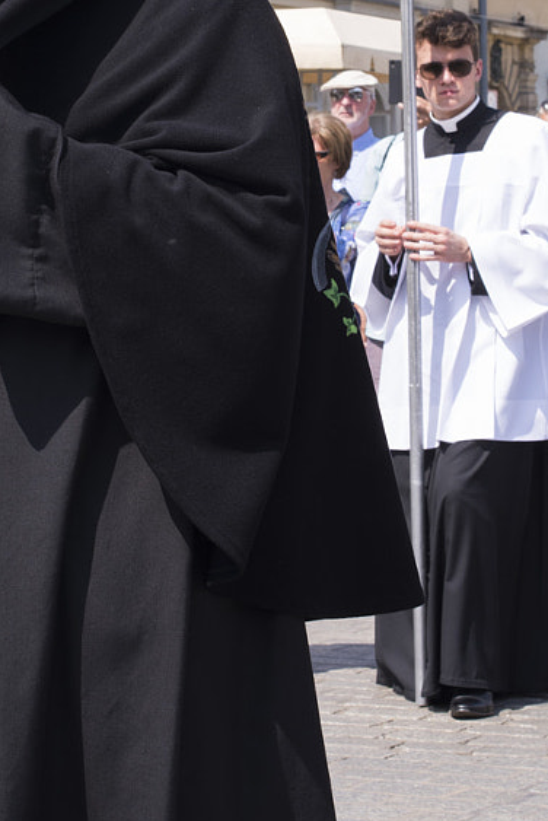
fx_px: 3238
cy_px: 210
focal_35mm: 142
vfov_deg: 14.4
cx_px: 206
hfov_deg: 9.7
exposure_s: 1/100
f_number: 11
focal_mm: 50
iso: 100
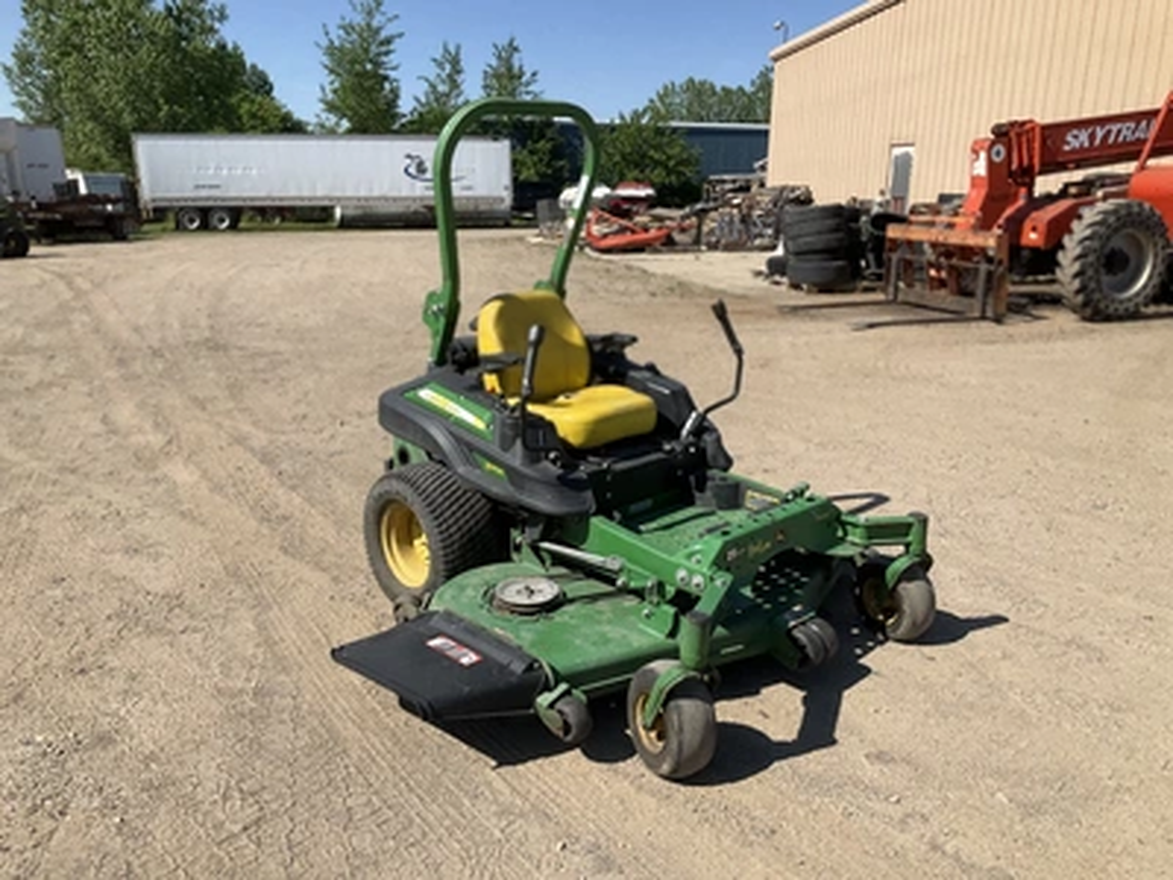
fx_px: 983
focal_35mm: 29
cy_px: 440
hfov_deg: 61.7
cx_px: 586
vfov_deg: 48.2
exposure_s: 1/2320
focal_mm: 3
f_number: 1.8
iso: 25
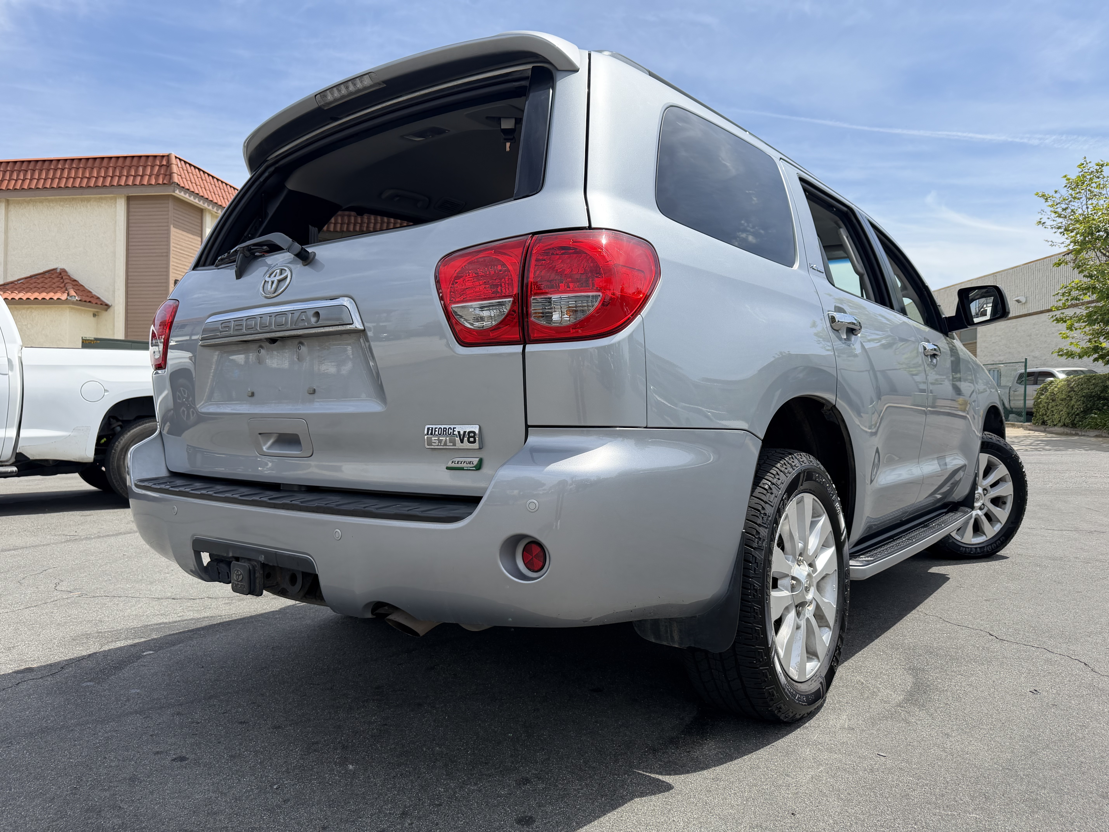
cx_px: 554
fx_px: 769
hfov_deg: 71.6
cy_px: 416
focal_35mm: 24
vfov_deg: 56.8
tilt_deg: +1.3
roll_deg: -0.4
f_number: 1.78
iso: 125
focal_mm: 6.76
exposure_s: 1/3279
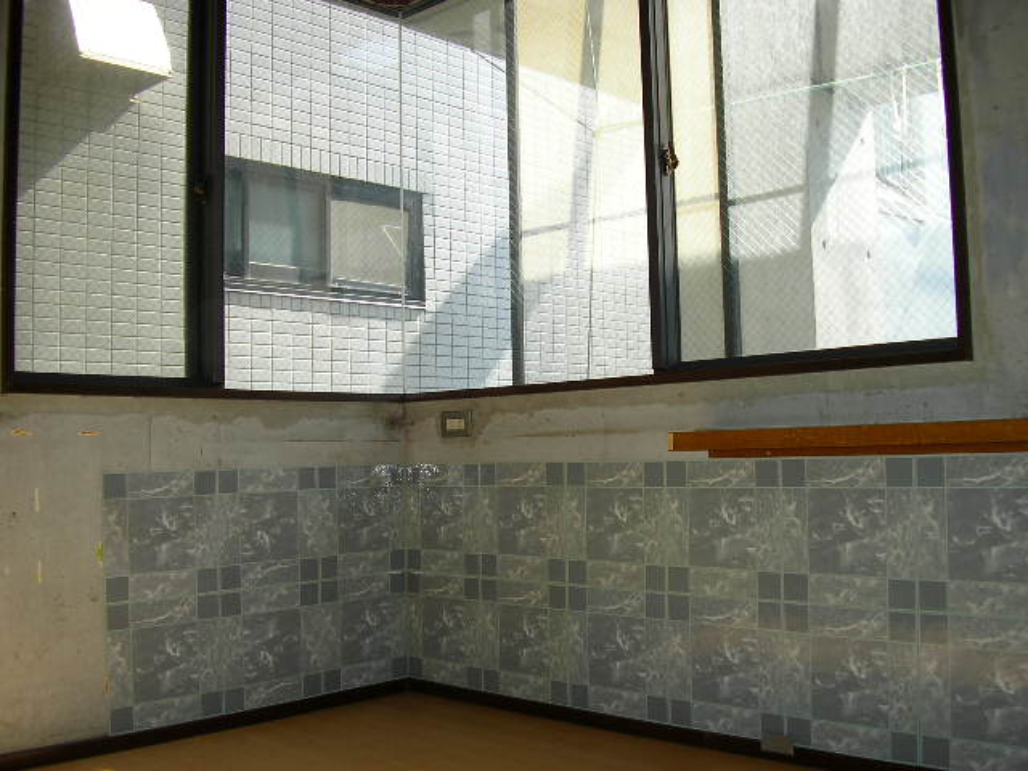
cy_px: 386
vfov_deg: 37.7
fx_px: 1128
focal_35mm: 38
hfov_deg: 49.0
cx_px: 514
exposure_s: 1/176
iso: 50
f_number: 2.9
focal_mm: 5.8
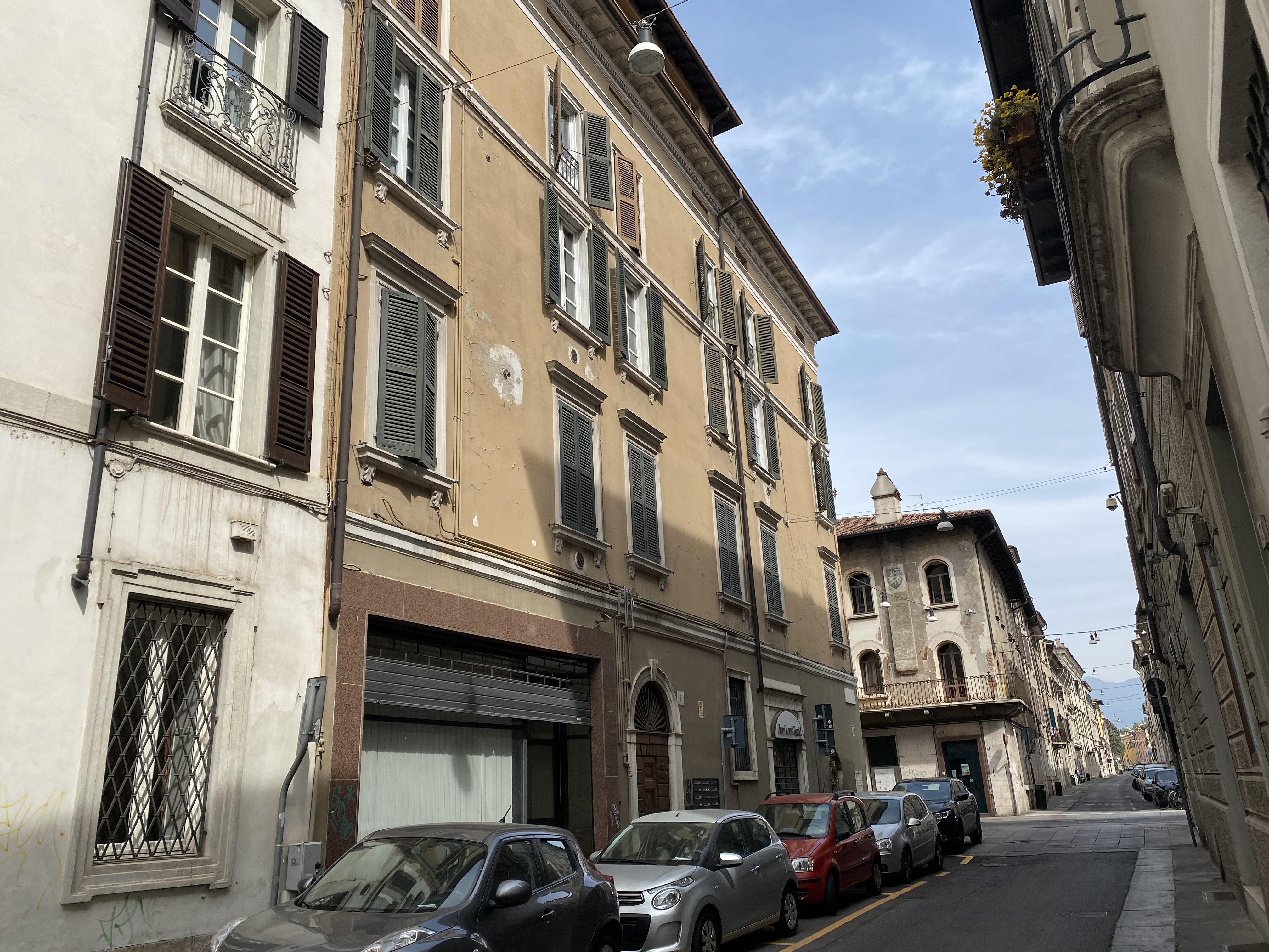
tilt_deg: +18.8
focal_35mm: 26
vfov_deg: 53.1
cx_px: 634
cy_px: 476
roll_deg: +3.0
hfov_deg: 67.3
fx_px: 953
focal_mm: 4.25
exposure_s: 1/2146
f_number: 1.8
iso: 32
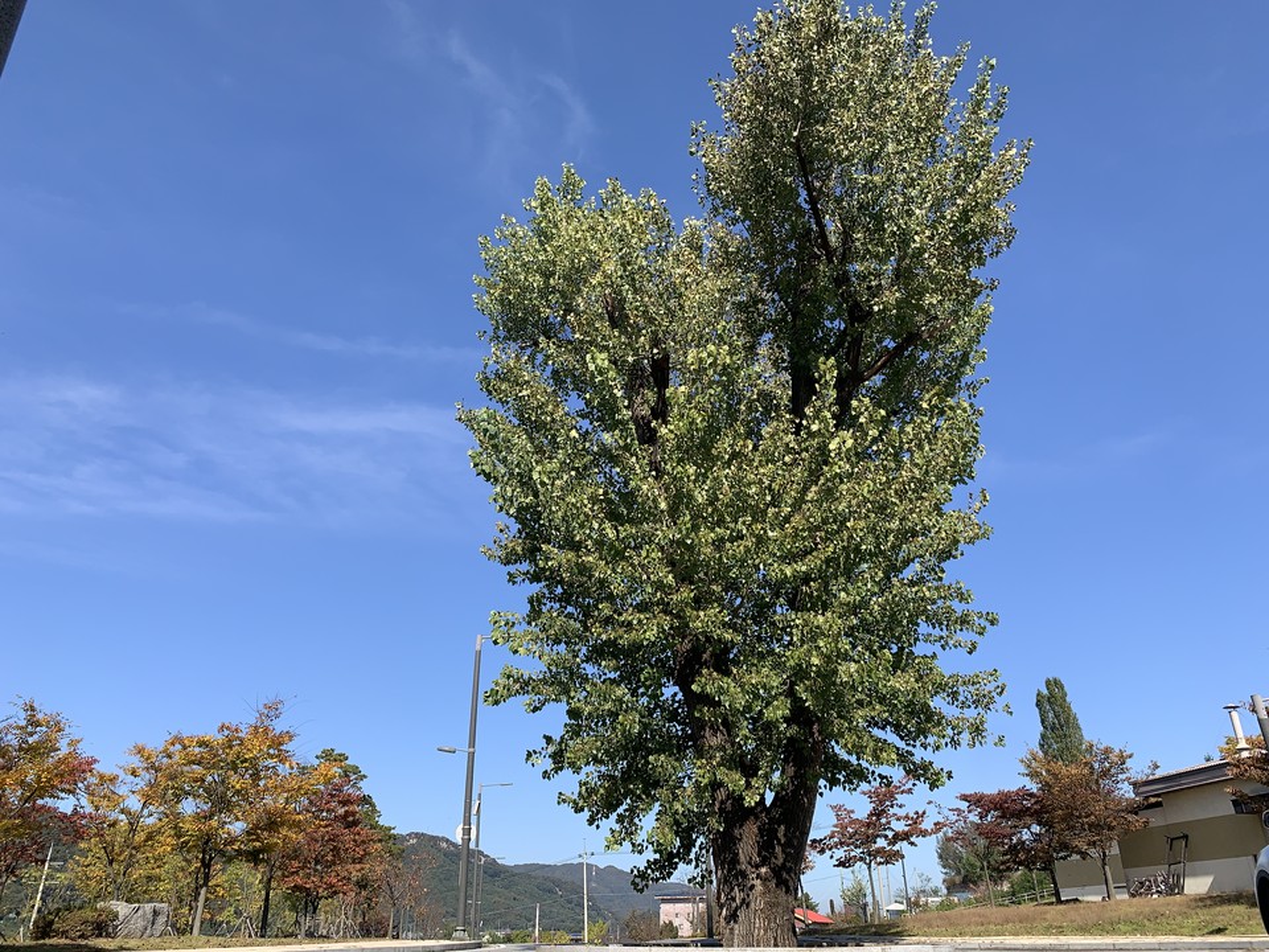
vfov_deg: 53.1
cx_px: 634
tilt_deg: +26.9
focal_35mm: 26
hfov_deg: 67.3
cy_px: 476
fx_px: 953
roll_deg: +0.0
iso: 25
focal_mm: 4.25
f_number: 1.8
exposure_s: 1/1812
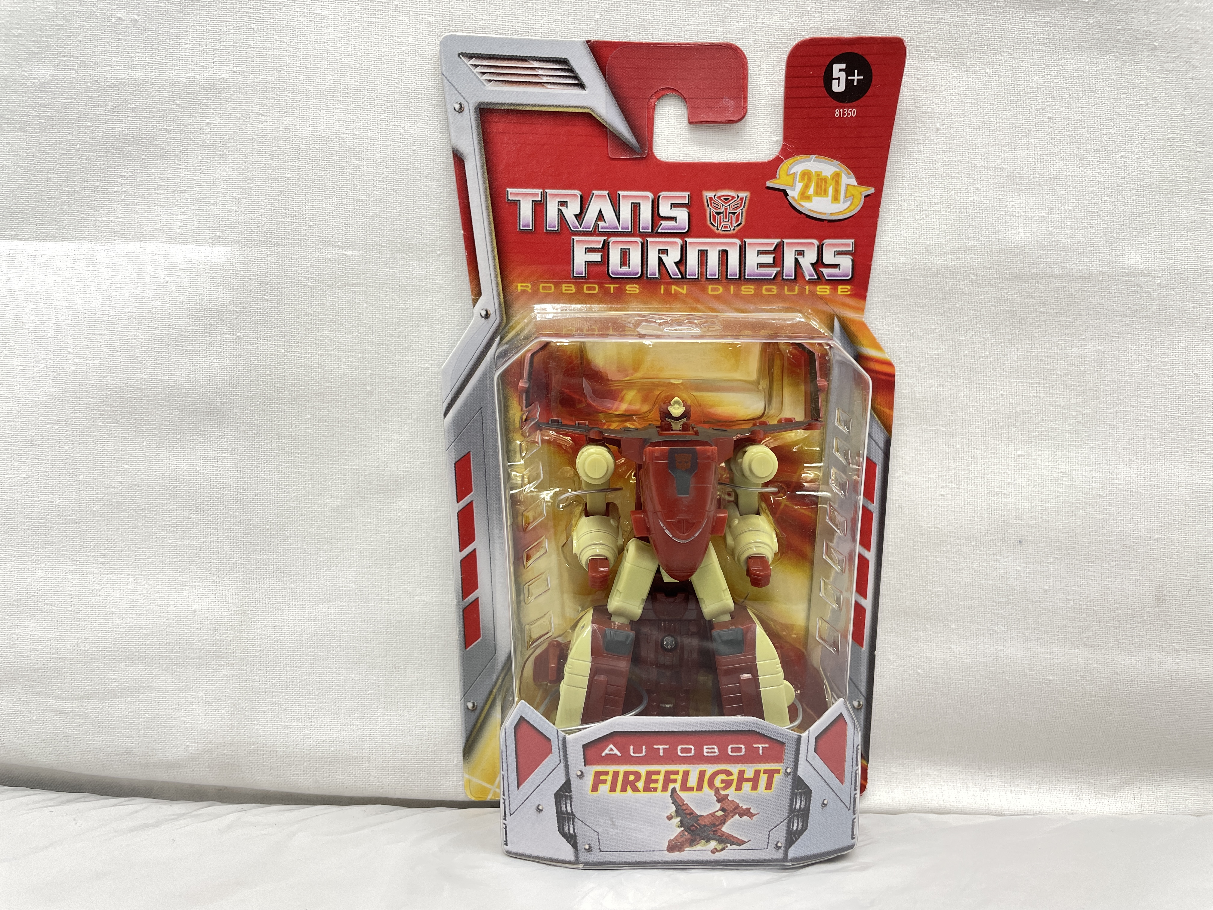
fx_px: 911
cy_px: 455
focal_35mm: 26
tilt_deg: -2.2
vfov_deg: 53.1
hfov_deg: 67.3
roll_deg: -0.7
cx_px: 606
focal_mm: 4.2
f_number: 1.6
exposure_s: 1/120
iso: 100
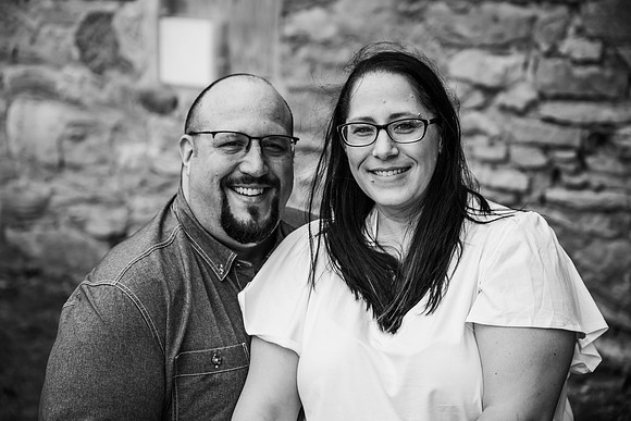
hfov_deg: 28.8
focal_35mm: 70
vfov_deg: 19.5
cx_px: 316
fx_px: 1227
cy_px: 210
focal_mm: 70
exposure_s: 1/400
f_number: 3.5
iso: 320
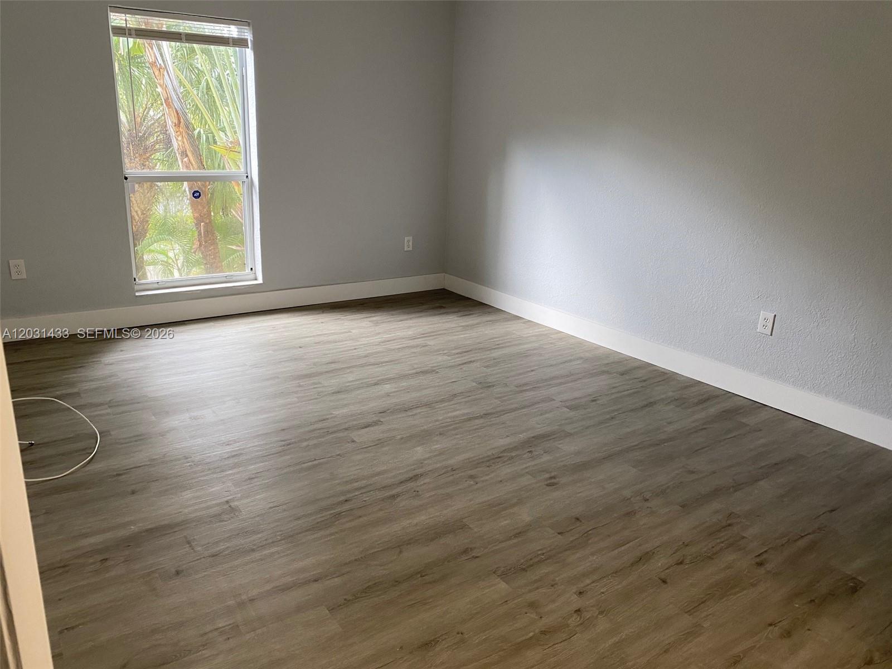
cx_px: 446
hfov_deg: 67.3
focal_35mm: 26
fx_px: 670
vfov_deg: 53.1
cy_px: 334
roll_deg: -2.4
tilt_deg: -17.4
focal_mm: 4.25
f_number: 1.8
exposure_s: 1/60
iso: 125
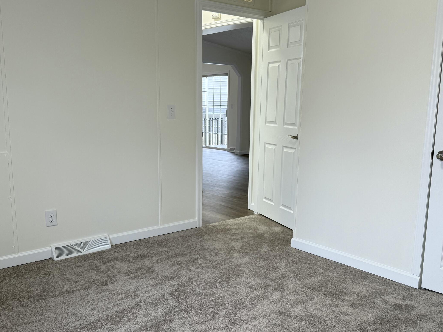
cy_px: 185
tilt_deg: -10.0
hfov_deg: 52.6
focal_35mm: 35
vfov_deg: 40.6
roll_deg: -1.3
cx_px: 222
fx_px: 448
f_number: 1.78
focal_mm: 6.76
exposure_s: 1/126
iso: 80
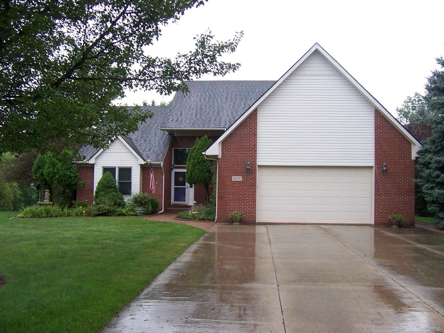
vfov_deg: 42.9
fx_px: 423
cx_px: 222
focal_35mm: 33
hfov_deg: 55.4
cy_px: 166
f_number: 3.4
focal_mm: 5.5
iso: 80
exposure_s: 1/125
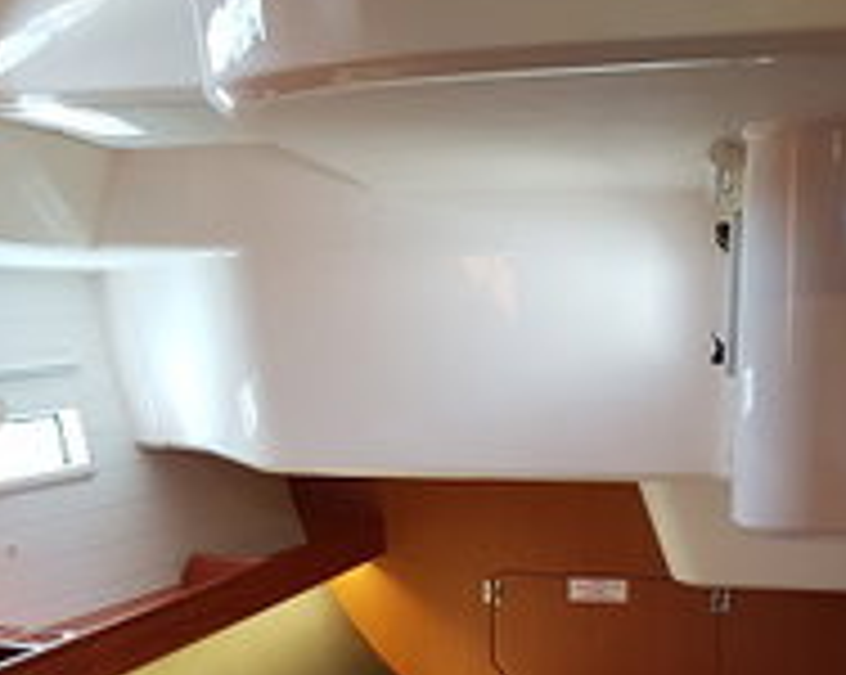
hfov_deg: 34.8
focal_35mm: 54
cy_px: 832
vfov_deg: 25.0
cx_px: 450
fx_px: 1351
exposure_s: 1/50
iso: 125
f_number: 1.7
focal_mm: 4.2
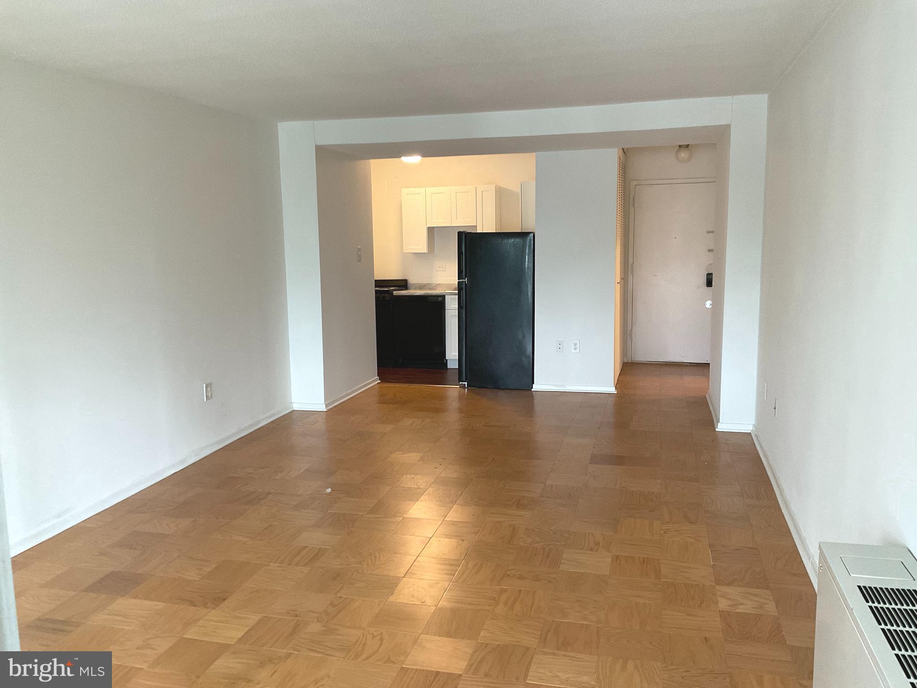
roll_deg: +0.9
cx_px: 458
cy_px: 344
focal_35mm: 29
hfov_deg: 61.7
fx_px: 768
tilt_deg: -8.0
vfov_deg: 48.2
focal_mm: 3
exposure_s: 1/60
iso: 160
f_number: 1.8
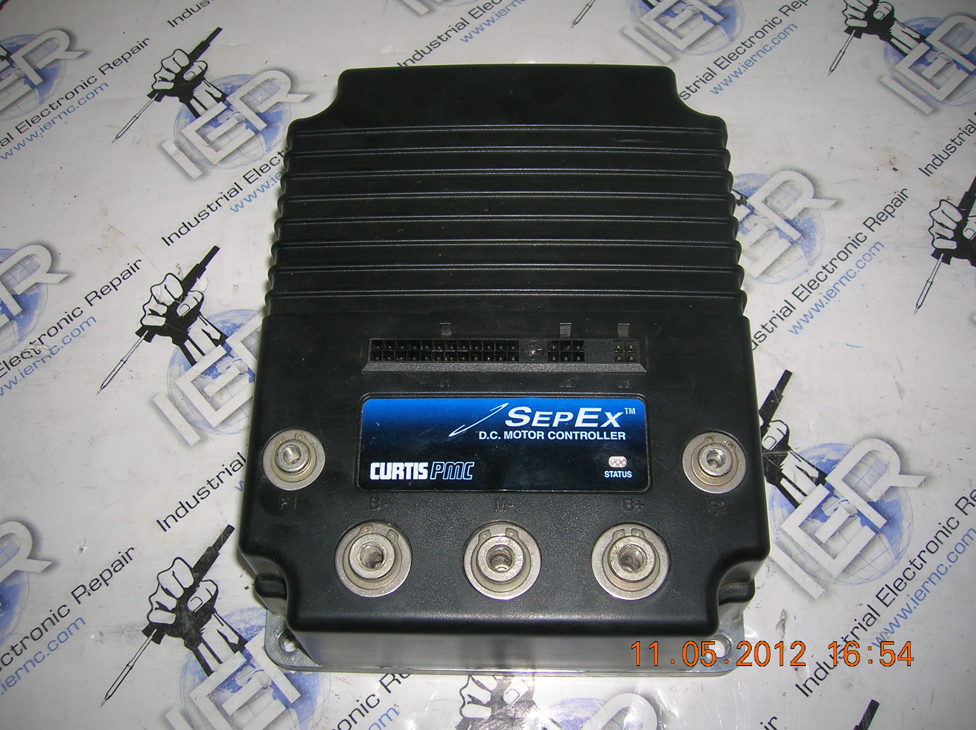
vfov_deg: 41.7
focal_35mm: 34
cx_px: 488
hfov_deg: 54.0
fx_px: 958
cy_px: 365
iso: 50
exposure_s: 1/60.1
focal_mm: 5.7
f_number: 2.9
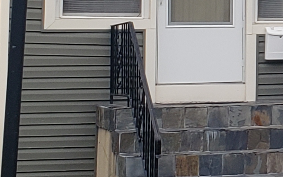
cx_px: 600
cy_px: -53
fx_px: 1049
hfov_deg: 13.0
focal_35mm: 136
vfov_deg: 9.5
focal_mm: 4.3
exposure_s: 1/1002
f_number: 2.4
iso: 50
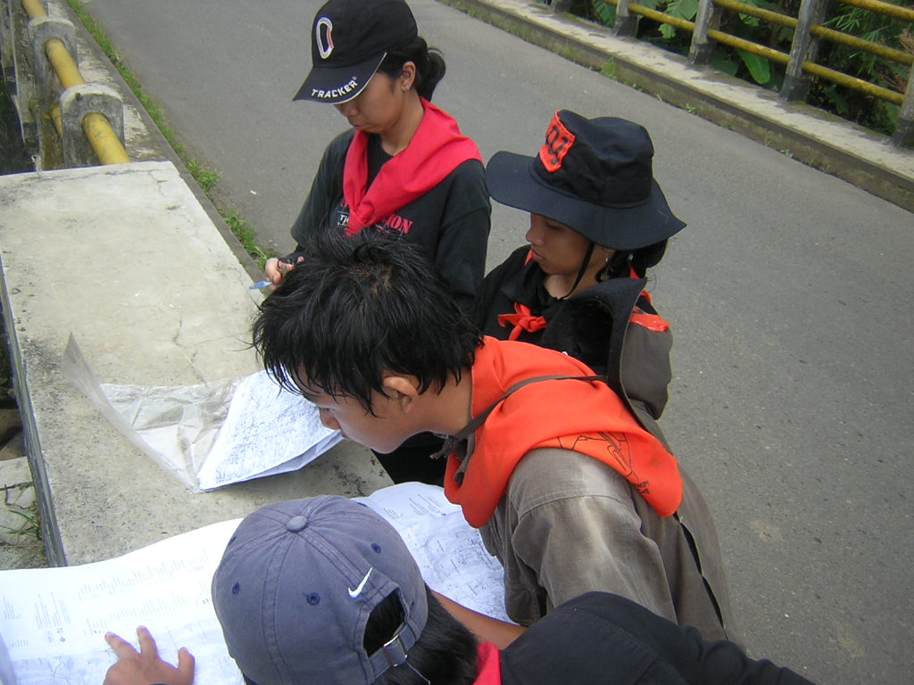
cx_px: 457
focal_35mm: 36
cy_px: 342
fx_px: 951
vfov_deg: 39.7
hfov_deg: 51.4
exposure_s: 1/179
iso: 100
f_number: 2.6
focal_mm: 4.7
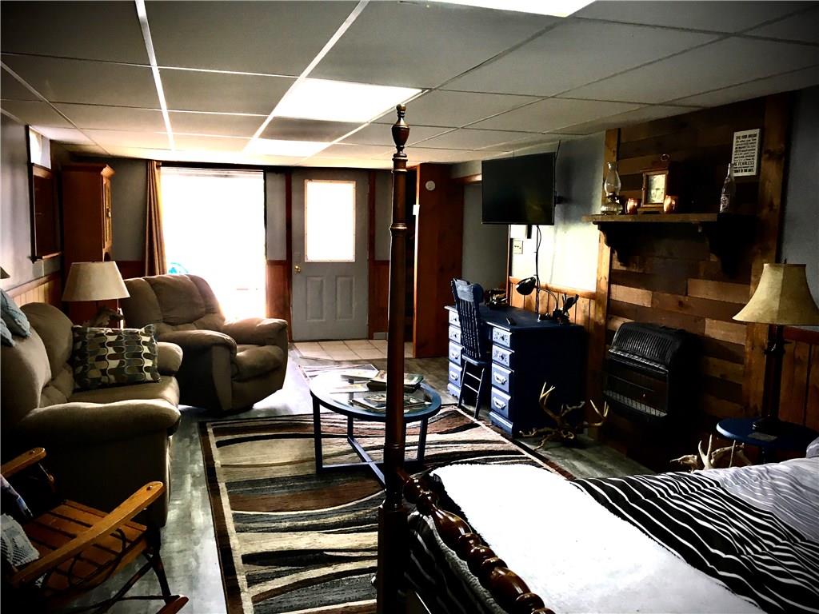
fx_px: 686
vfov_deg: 48.2
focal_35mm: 29
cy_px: 307
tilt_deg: -6.7
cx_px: 410
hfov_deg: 61.7
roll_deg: +0.7
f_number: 2.2
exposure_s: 1/30
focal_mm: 4.15
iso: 50
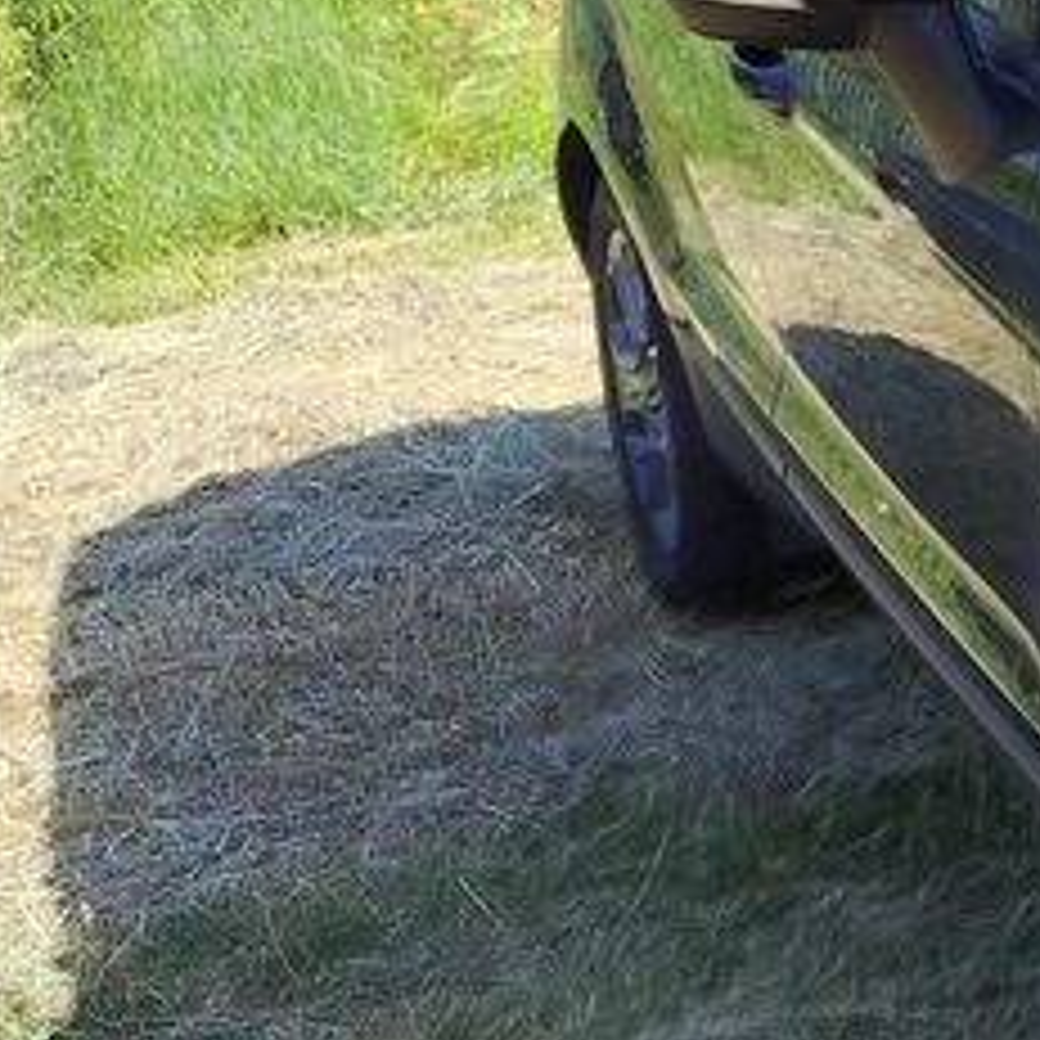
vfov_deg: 18.5
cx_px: 2075
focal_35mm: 94
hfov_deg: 15.1
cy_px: 396
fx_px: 3195
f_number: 1.75
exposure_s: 1/612
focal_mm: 5.25
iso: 100
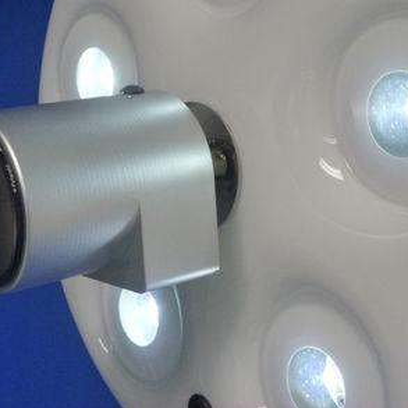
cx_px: 159
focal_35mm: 74
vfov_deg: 23.3
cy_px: 150
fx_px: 987
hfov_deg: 23.3
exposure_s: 1/40
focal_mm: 8.7
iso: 400
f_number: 5
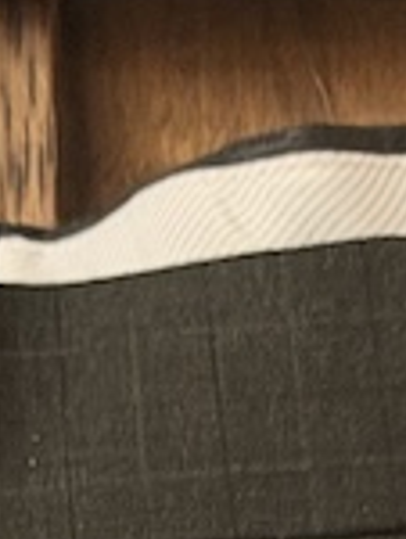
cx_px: 643
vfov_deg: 5.5
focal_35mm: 341
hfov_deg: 4.3
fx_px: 5318
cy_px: 1410
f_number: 1.78
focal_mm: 6.76
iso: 800
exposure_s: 1/20
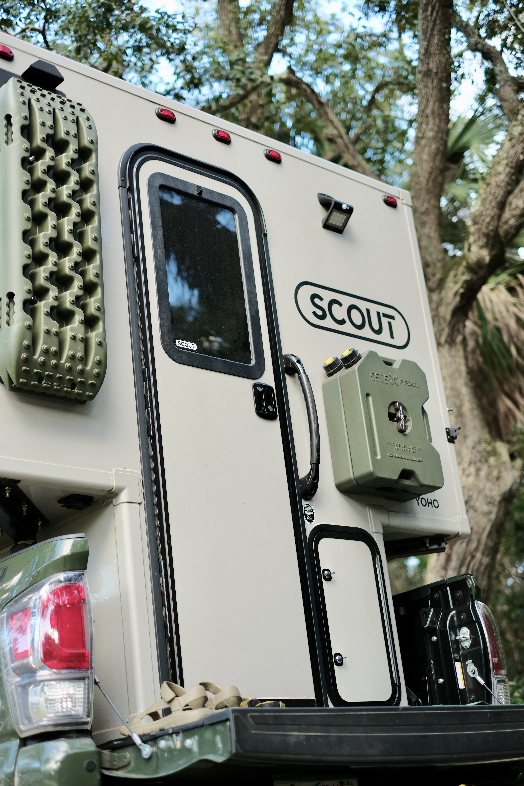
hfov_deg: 25.5
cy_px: 393
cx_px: 262
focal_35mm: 53
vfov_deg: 37.5
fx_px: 1157
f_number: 1.8
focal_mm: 35
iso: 250
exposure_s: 1/170
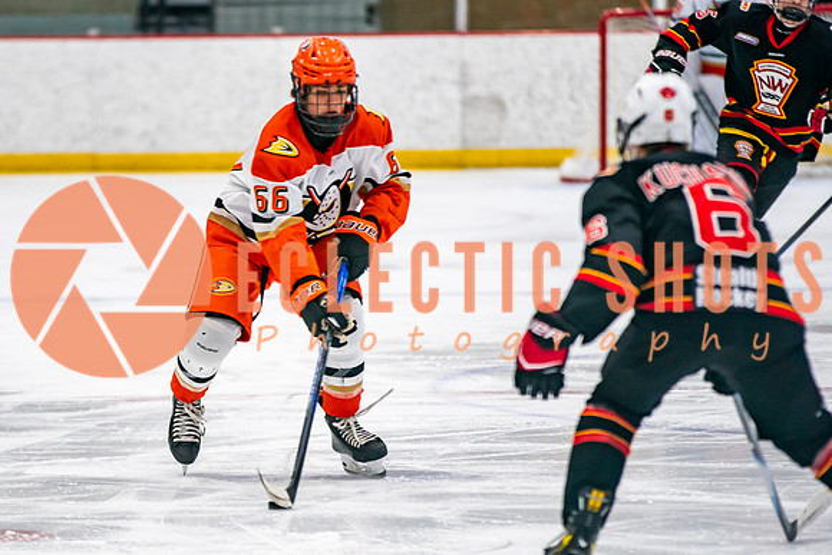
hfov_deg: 6.0
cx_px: 250
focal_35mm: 341
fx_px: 7880
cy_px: 329
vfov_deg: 4.0
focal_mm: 200
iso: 800
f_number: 2.8
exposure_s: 1/640
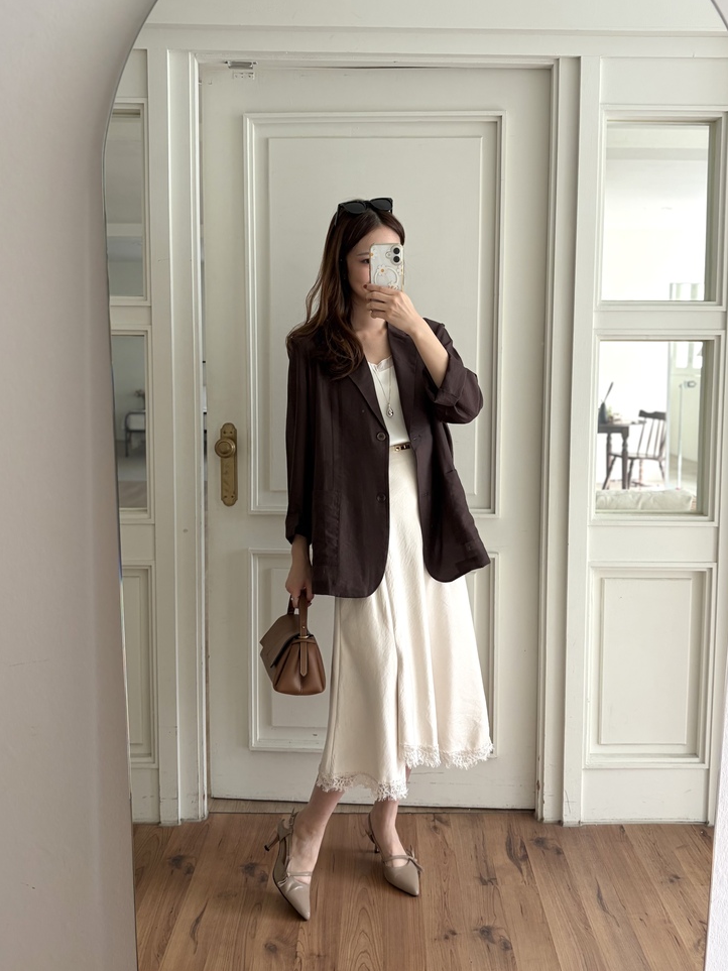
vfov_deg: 65.3
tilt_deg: -15.2
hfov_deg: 51.3
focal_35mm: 27
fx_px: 757
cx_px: 358
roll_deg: -0.8
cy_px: 501
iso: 80
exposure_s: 1/121
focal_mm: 5.96
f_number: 1.6
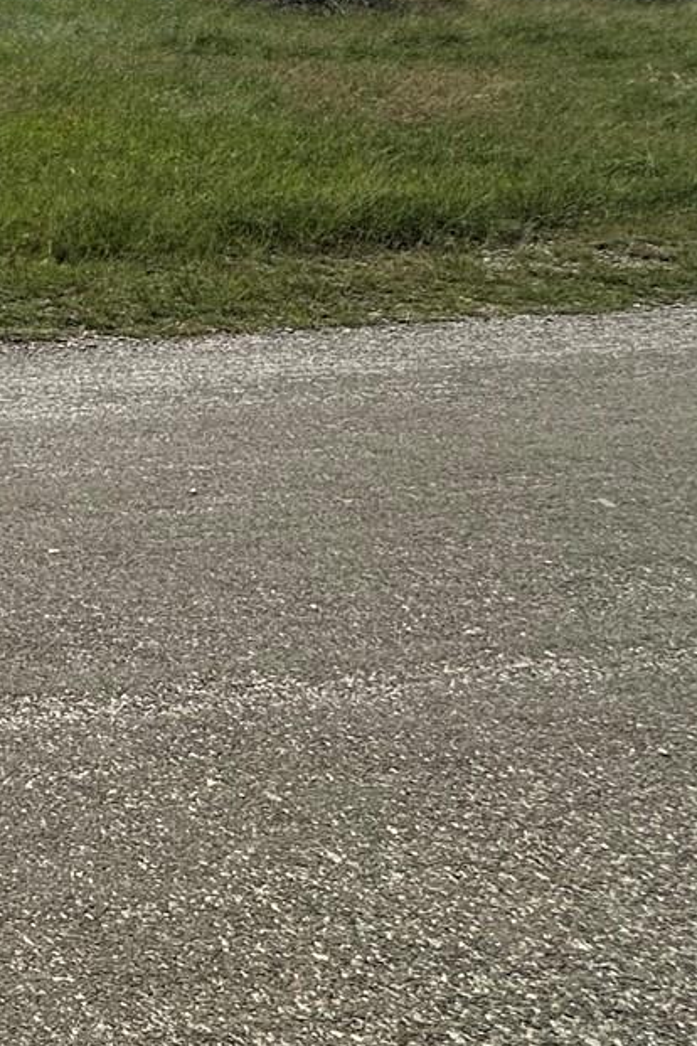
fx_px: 1394
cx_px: -660
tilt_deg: -0.2
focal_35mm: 48
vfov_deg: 38.7
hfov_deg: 18.9
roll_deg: +0.3
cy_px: 136
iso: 50
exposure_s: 1/3509
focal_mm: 2.22
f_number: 2.2
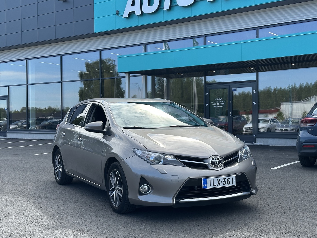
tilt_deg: +0.9
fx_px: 440
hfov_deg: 39.7
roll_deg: +0.2
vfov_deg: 30.3
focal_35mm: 48
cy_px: 119
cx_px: 158
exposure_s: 1/1848
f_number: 1.78
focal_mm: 6.86
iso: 64
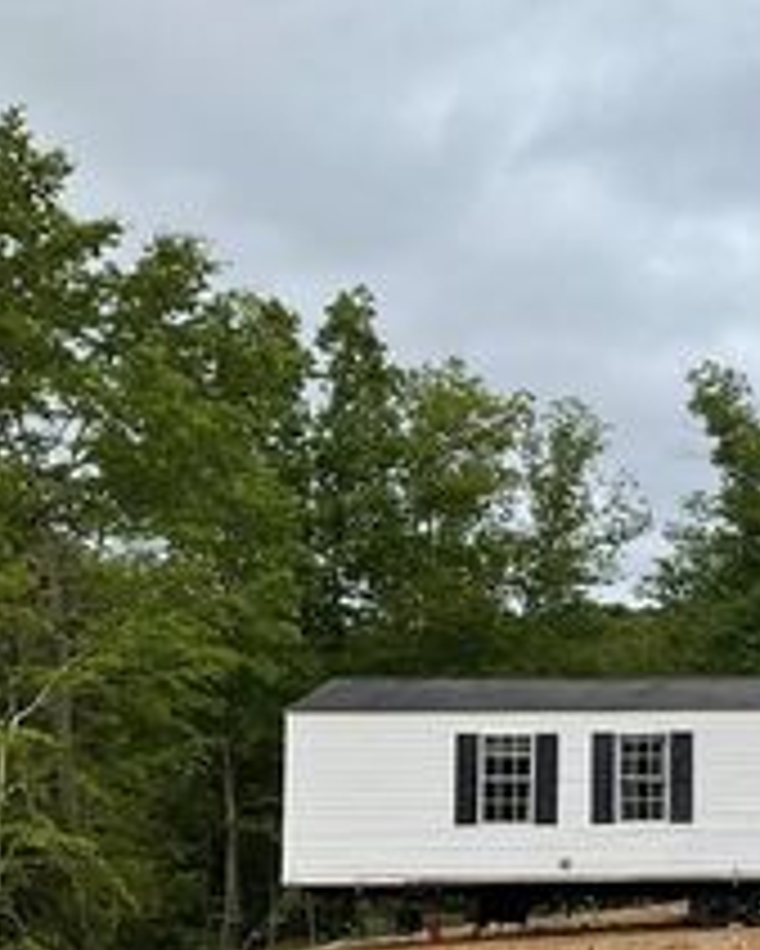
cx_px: 1079
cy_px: 723
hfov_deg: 20.2
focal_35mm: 67
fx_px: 1882
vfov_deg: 27.9
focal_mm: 3
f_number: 1.8
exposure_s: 1/944
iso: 25
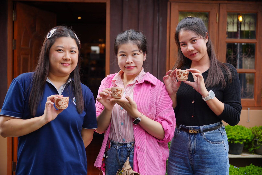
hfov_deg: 38.6
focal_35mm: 51
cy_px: 88
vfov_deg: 26.4
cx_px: 131
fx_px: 374
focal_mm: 51.3
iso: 100
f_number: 2.8
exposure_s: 1/500
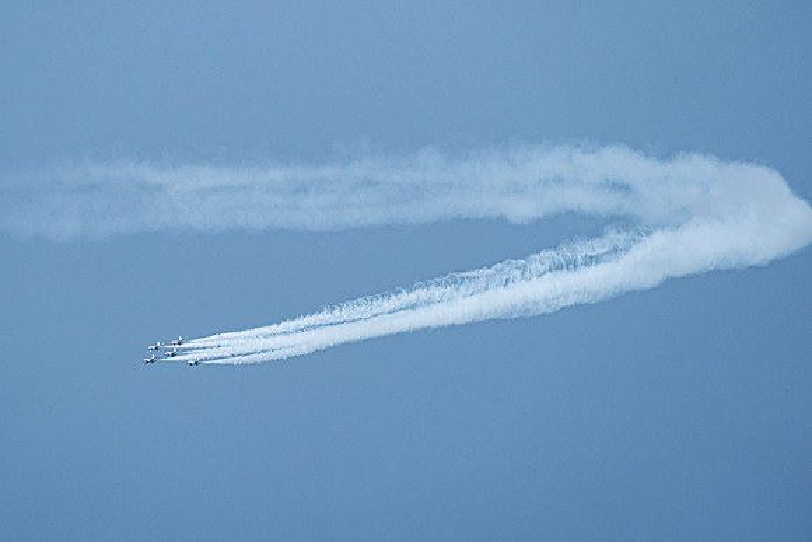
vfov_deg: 2.9
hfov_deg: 4.3
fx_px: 10837
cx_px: 327
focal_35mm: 480
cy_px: 237
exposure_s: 1/1600
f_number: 10
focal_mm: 400
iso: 800
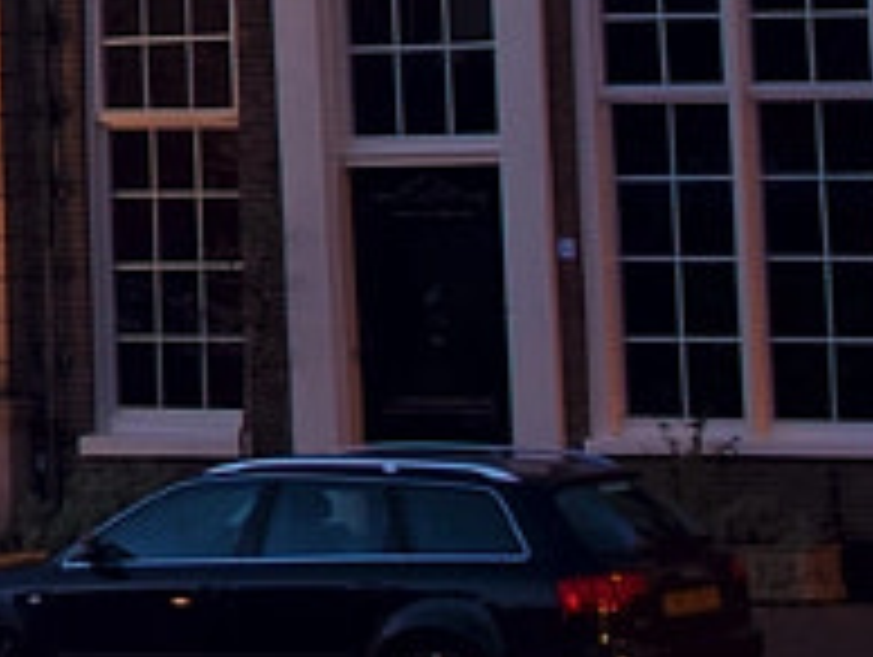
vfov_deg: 4.5
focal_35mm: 325
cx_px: -1814
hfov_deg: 5.7
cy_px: -808
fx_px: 8207
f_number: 5.6
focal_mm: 41
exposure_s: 1/2
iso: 100
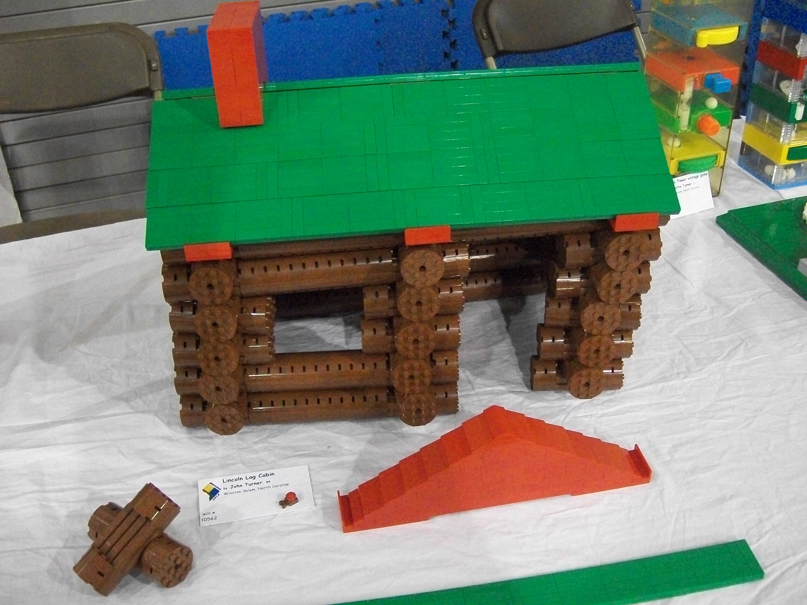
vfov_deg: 39.7
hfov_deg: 51.4
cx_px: 404
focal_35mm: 36
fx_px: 839
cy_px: 302
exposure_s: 1/50
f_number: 2.7
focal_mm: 6
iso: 640
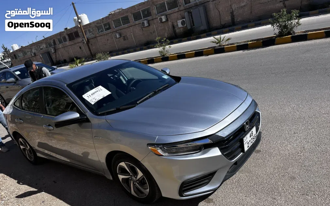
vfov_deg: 44.3
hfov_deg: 66.5
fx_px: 252
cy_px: 125
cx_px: 165
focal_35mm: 28
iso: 50
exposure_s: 1/3623
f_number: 1.6
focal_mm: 5.1
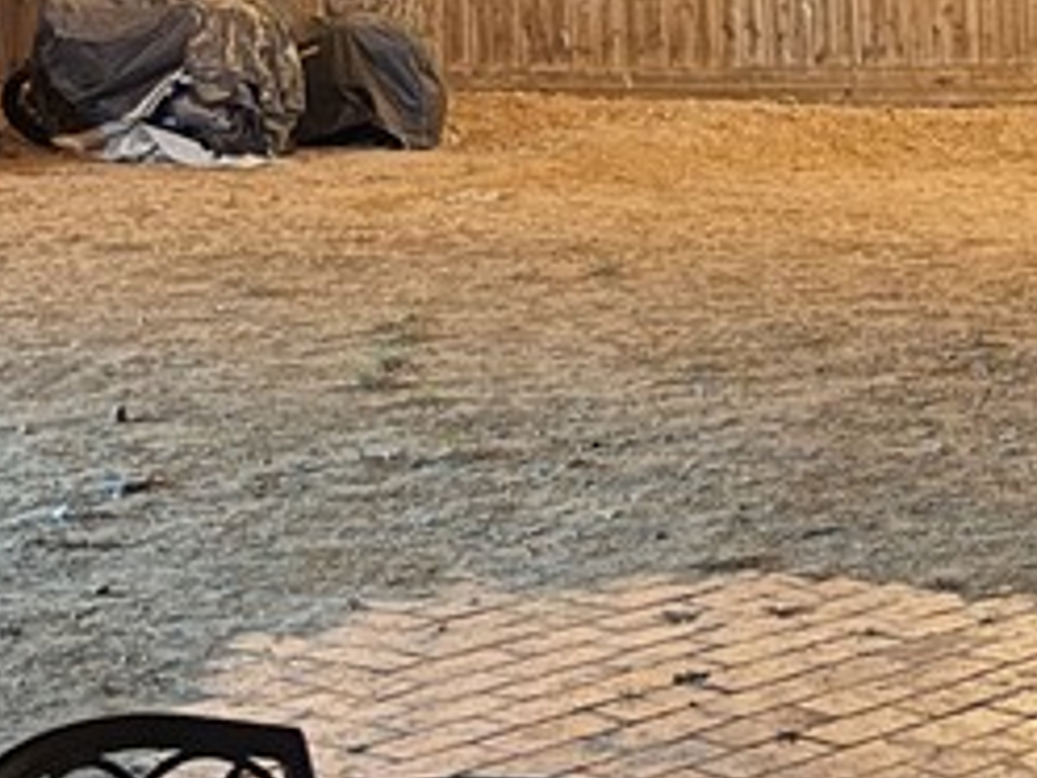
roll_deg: +2.3
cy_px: -142
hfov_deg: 19.1
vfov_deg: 14.5
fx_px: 2966
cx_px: 1108
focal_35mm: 99
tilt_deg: +1.2
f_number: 1.78
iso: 1000
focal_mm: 6.76
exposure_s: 1/9
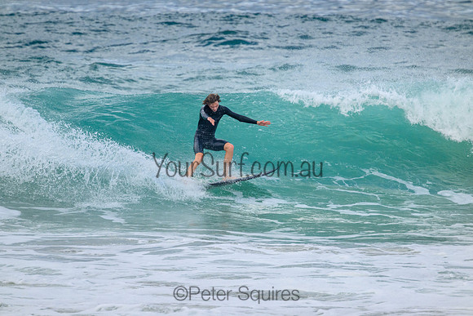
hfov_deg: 2.6
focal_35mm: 800
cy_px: 158
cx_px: 236
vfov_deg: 1.7
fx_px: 10513
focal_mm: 800
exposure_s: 1/2000
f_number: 11
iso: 1400
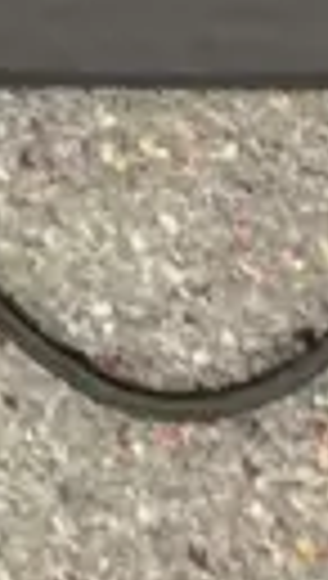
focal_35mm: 224
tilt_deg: -82.1
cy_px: -1659
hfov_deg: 5.4
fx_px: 3448
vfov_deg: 7.3
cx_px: -279
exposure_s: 1/50
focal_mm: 4.25
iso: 320
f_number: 1.8
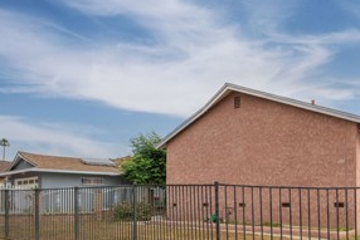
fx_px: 470
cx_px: 292
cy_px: 212
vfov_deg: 27.7
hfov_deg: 40.1
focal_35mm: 47
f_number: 9
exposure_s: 1/500
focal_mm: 21
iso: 400
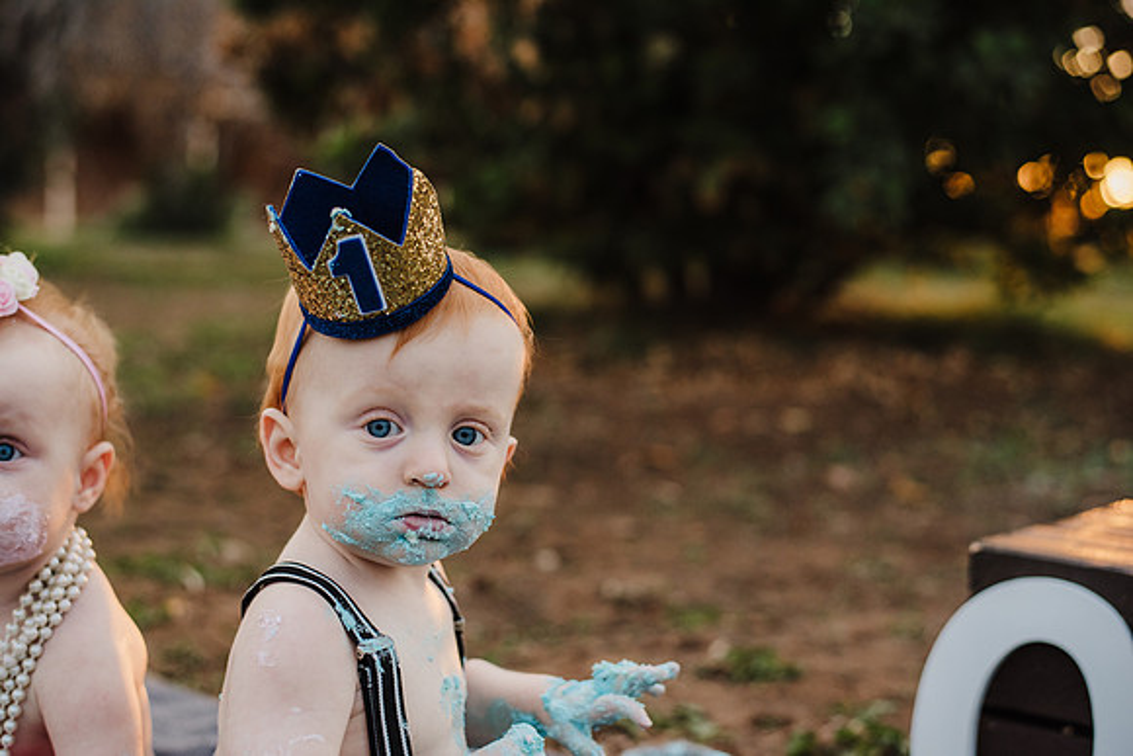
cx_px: 566
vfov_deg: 27.0
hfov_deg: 39.6
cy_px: 378
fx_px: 1574
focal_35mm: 50
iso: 400
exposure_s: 1/500
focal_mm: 50
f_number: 2.8
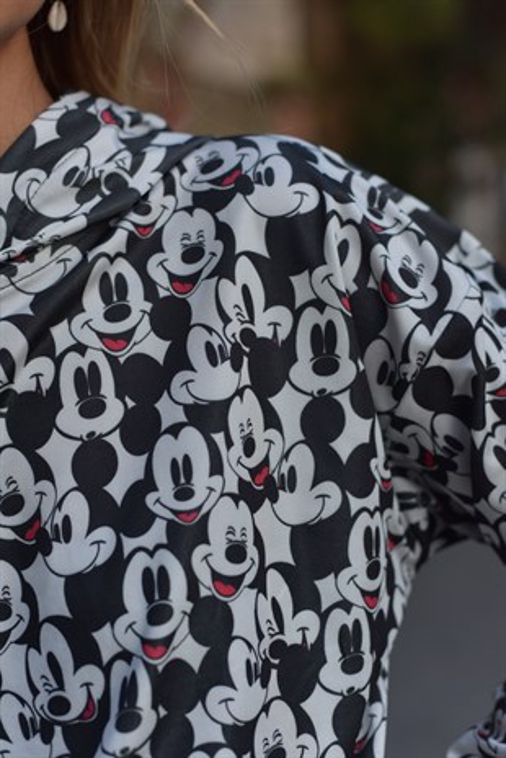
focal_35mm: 50
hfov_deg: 27.0
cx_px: 253
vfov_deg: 39.6
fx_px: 1053
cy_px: 379
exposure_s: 1/160
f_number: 3.2
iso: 1000
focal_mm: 50
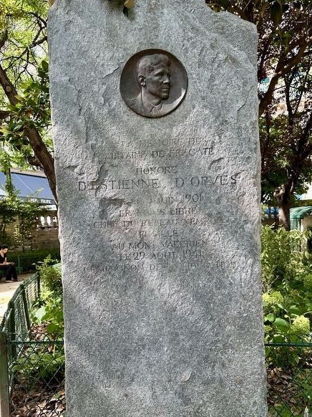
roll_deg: +0.1
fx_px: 397
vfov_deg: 54.8
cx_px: 165
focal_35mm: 33
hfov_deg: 42.9
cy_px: 257
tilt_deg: -3.4
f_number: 1.78
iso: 80
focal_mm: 6.86
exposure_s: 1/326
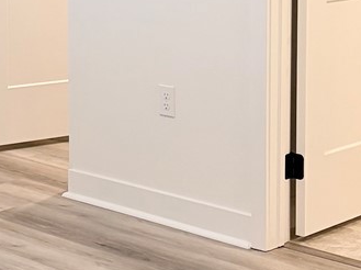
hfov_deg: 23.1
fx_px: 844
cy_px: 91
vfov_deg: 18.1
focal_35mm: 81
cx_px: -3
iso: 125
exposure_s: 1/138
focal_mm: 5.96
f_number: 1.6
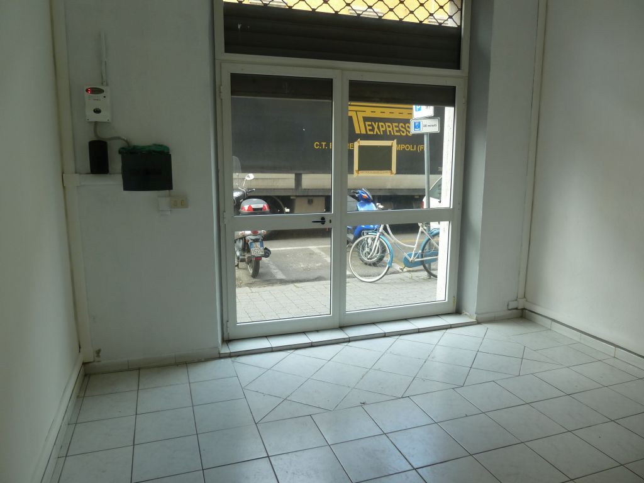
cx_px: 322
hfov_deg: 69.4
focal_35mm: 25
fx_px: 465
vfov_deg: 54.9
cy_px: 242
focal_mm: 4.1
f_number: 3.3
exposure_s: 1/30
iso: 80
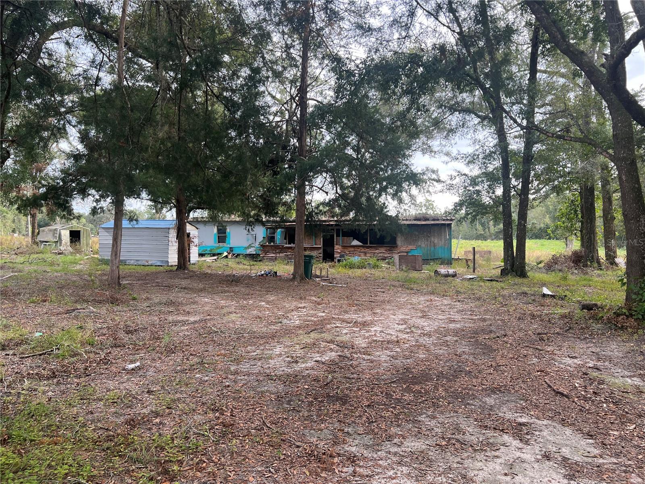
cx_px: 322
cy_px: 242
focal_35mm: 26
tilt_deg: +0.0
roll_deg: +2.0
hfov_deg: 67.3
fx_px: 484
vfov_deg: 53.1
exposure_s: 1/166
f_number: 1.5
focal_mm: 5.7
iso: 40
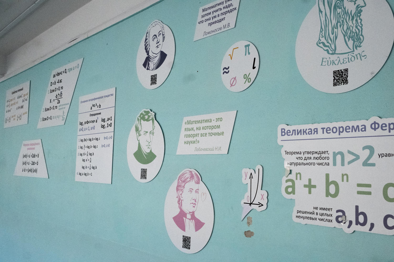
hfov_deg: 53.1
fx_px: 394
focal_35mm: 36
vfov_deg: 36.9
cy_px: 131
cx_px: 197
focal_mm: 24
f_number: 5.6
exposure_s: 1/4000
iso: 6400
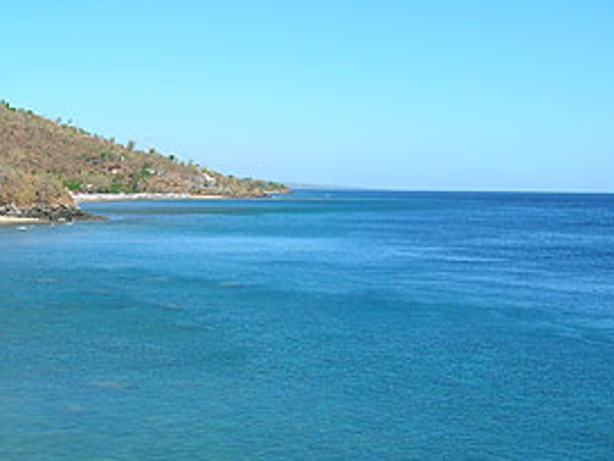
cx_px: 196
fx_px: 994
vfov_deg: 26.1
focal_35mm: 56
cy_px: 182
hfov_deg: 34.0
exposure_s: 1/278
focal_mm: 5.7
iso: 50
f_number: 4.9
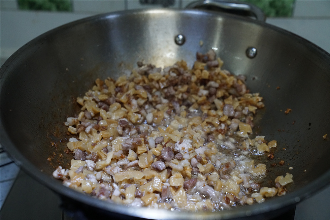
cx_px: 165
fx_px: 495
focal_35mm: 54
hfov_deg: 36.9
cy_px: 110
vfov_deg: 25.1
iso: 6400
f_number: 4.5
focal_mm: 54
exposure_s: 1/125
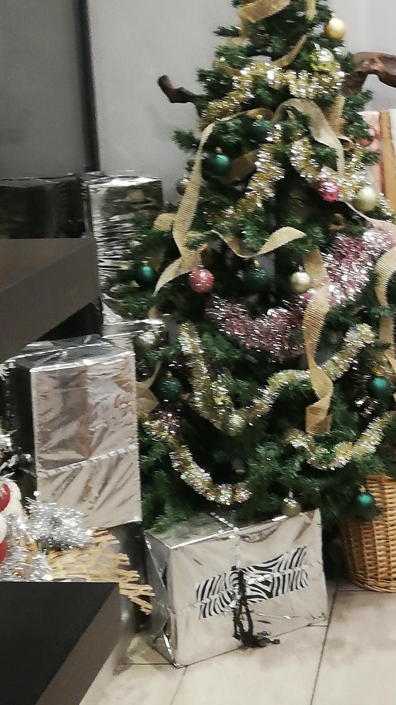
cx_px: 337
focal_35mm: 75
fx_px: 1401
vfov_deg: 28.2
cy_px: 276
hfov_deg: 15.9
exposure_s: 1/33.3
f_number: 2.2
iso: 250
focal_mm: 3.81
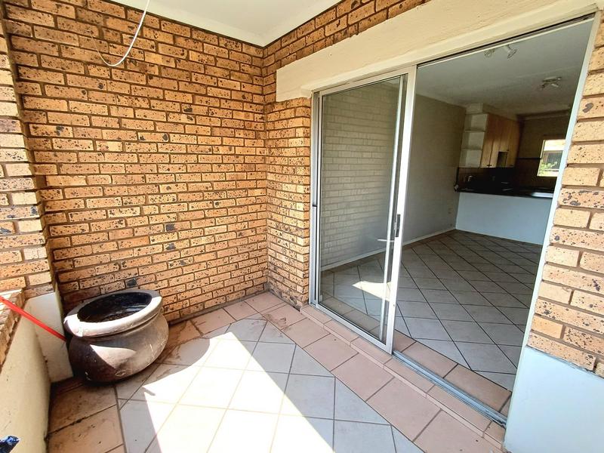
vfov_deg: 78.1
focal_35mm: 16
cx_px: 302
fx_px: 279
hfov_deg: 94.5
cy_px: 226
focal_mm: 1.64
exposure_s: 1/278
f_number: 2.2
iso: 40
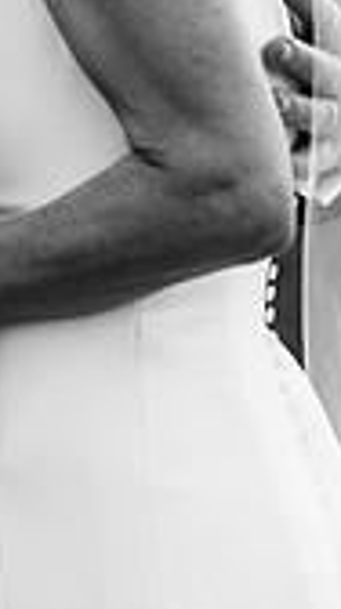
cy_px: -178
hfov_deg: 5.0
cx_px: -163
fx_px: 3857
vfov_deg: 8.9
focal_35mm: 239
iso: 160
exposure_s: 1/2000
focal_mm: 85
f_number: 2.2
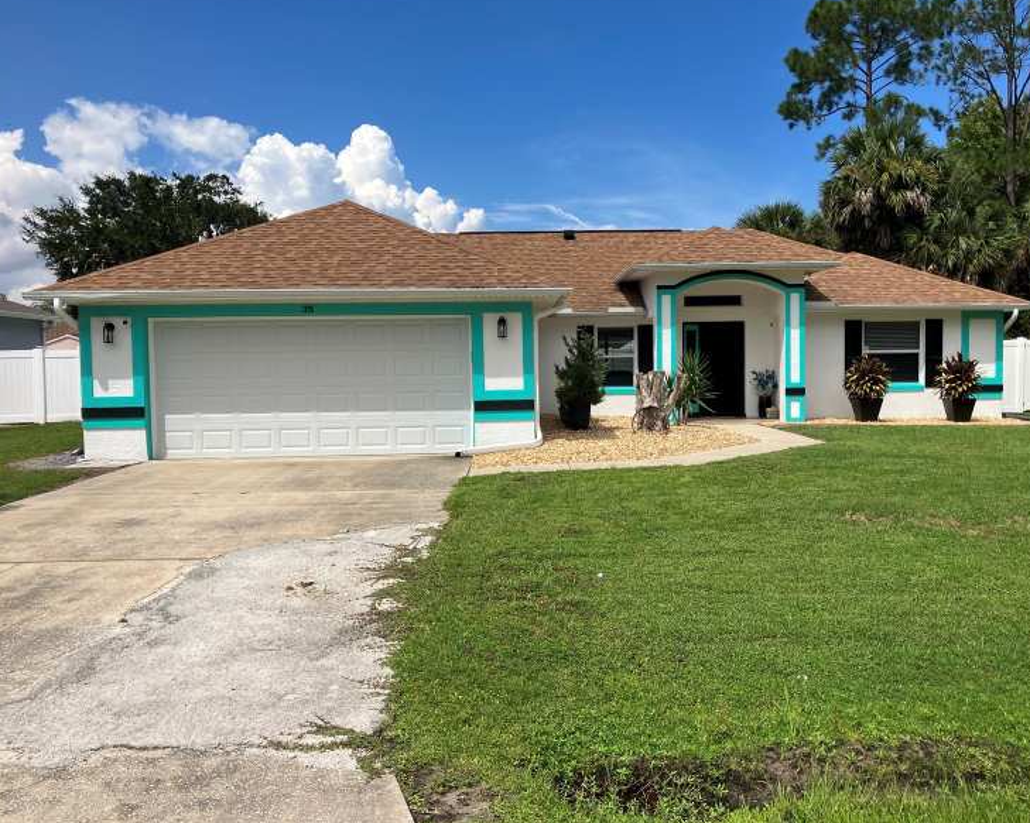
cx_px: 554
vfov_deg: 48.5
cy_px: 402
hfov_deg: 58.7
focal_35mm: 30
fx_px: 914
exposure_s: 1/2857
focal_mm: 3.99
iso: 32
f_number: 1.8
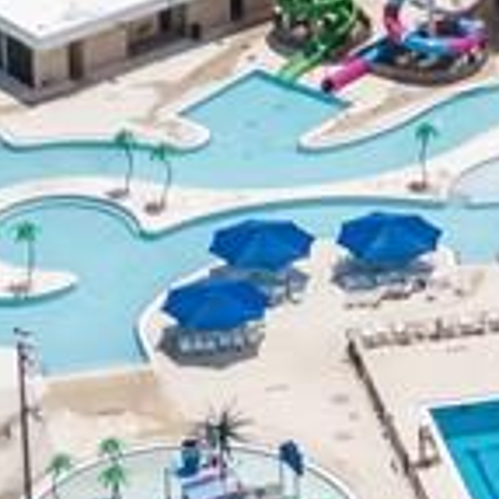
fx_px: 4436
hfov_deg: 6.4
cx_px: 489
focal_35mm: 272
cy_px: 382
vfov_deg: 6.4
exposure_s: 1/1600
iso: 100
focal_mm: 7.39
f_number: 3.6
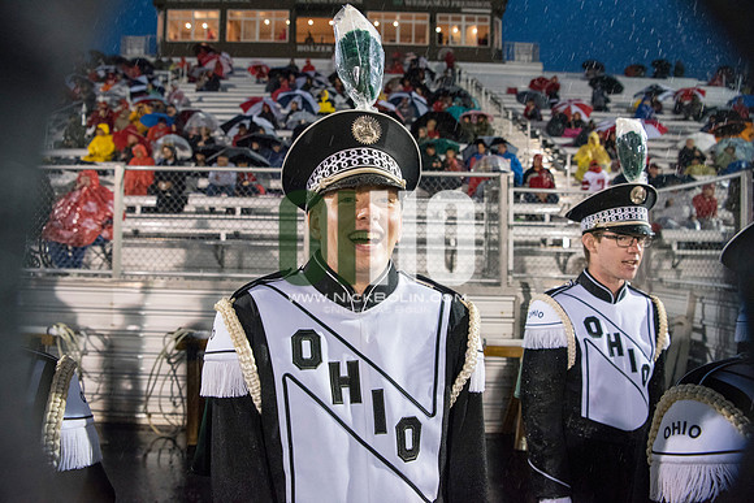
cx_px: 377
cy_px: 252
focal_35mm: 24
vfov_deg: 53.2
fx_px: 503
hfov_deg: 73.7
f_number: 4
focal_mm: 24
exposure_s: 1/320
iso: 3200
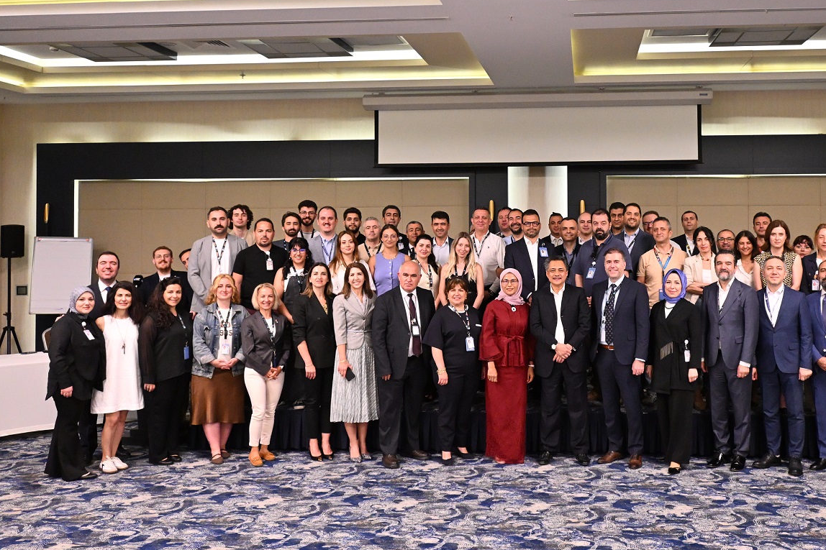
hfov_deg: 49.9
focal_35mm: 38
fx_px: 879
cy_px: 217
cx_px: 512
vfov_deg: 34.6
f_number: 3.8
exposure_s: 1/125
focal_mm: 19.5
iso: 2800
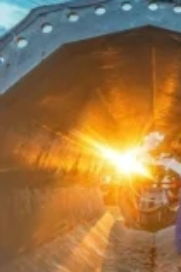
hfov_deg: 14.9
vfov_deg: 29.0
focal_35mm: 68
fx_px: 514
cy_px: 50
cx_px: 398
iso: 2000
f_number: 4
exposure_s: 1/15
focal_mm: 14
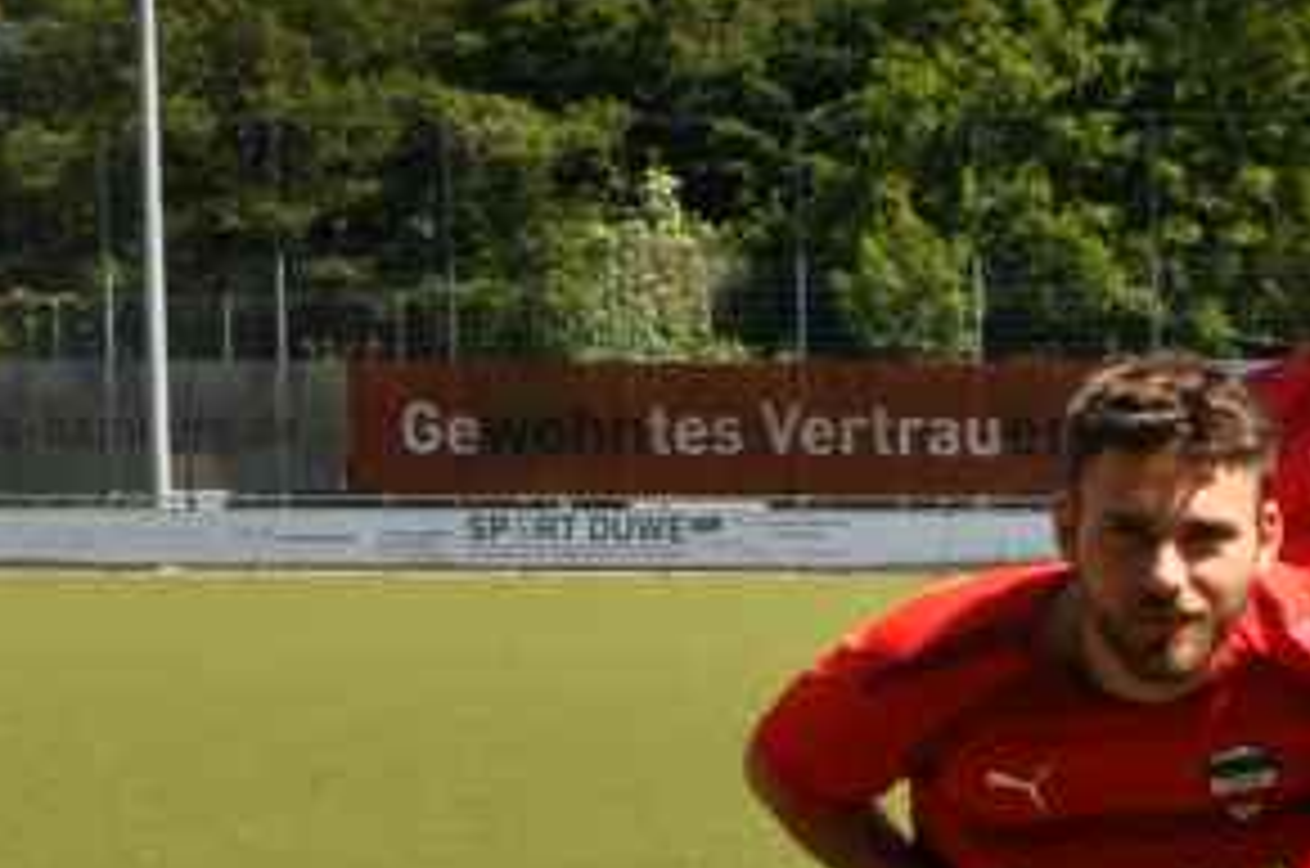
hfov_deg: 13.0
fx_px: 5268
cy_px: 926
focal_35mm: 145
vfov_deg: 9.3
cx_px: 2255
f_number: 10
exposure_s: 1/400
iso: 200
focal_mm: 22
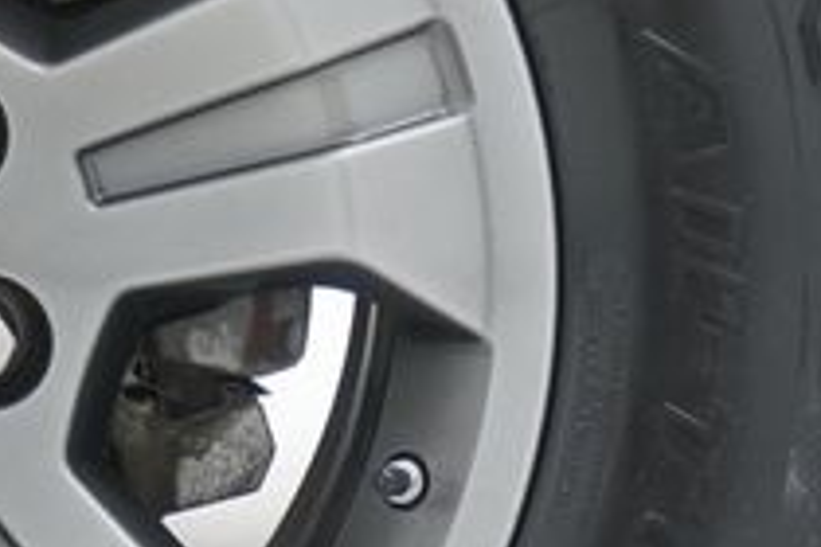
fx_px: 3193
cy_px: 295
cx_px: -211
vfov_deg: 9.8
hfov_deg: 14.1
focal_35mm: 140
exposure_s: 1/160
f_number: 5
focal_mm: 31
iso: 640
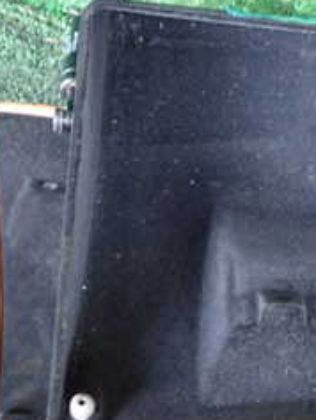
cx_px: 323
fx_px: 924
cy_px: 206
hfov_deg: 18.8
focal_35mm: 76
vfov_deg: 25.6
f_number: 2.3
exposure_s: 1/30
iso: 640
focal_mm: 5.4
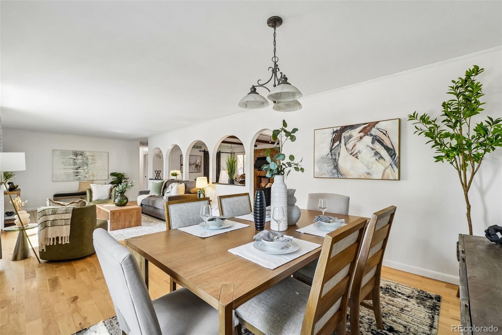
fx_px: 217
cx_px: 251
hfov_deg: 98.2
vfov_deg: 75.1
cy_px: 168
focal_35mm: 16
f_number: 8
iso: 800
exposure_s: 1/10
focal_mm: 10.4
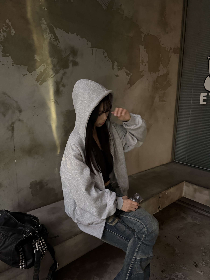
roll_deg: -0.2
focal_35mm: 24
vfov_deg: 71.6
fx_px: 194
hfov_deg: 56.8
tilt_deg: -10.7
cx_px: 105
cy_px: 140
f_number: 1.78
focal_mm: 6.76
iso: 1250
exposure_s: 1/26
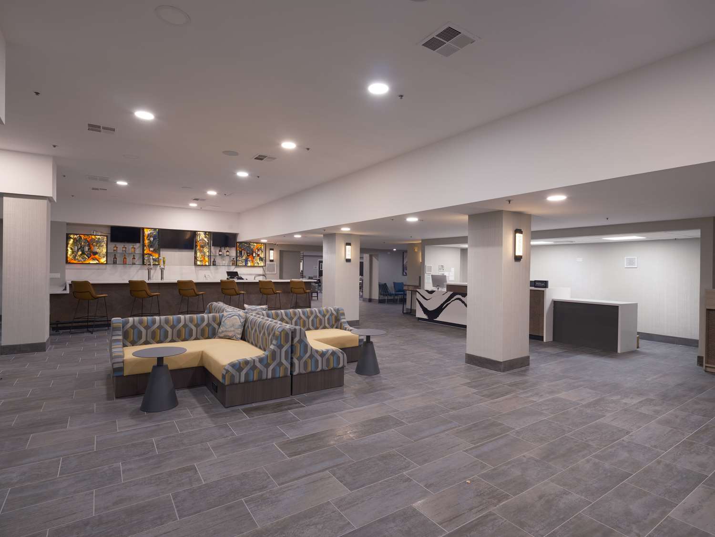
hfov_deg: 87.8
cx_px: 358
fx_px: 372
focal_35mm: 18
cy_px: 268
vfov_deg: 71.6
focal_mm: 23
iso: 500
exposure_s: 1/3
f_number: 11
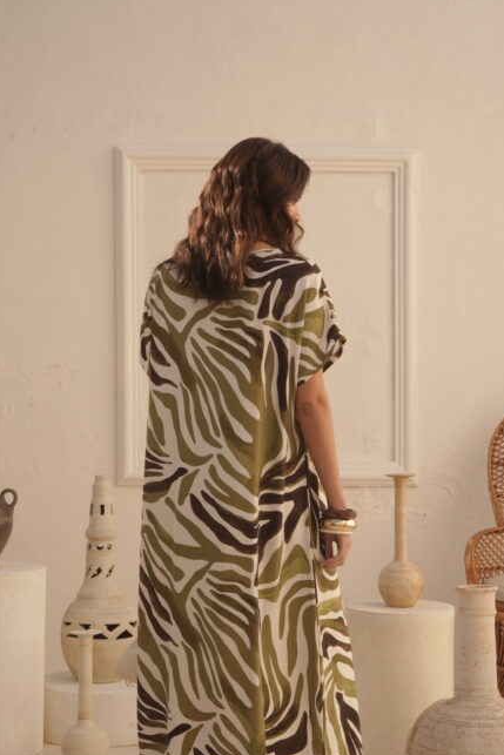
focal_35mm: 70
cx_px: 291
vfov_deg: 28.7
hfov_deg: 19.5
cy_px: 468
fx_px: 1469
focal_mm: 50
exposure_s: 1/125
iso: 200
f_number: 11
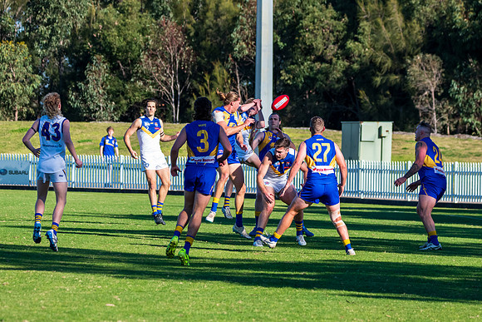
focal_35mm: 262
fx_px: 3509
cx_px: 254
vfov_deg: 5.2
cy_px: 127
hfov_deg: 7.9
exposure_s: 1/2000
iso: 800
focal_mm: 190
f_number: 7.1
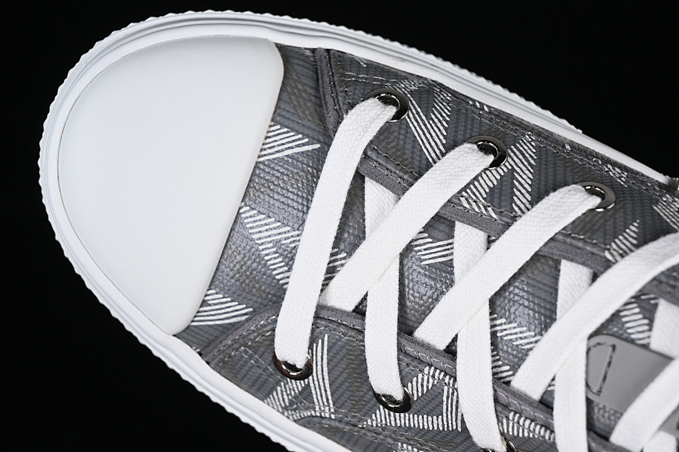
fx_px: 1414
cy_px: 226
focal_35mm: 75
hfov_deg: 27.0
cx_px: 340
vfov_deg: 18.2
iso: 160
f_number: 7.1
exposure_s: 1/80
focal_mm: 50
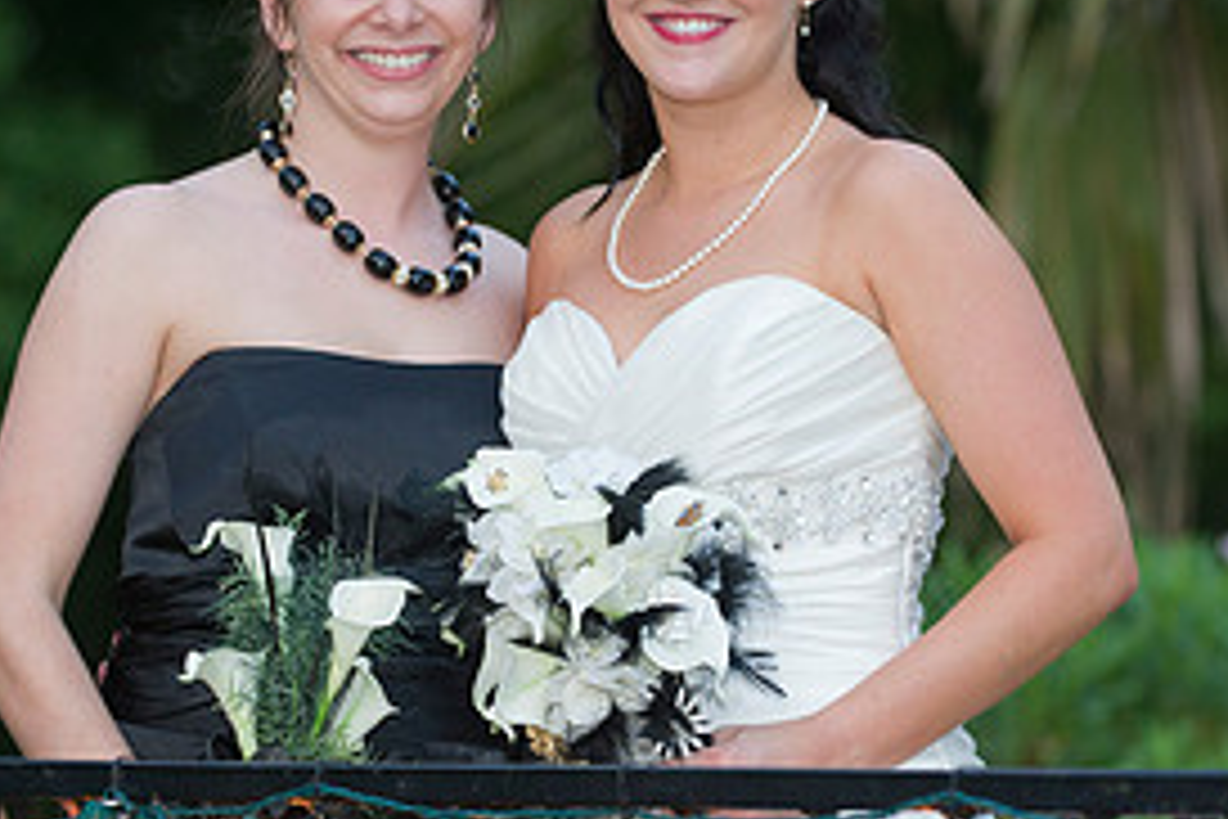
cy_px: 400
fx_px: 8698
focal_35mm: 255
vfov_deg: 5.4
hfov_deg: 8.1
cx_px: 540
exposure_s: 1/160
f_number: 2.8
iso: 1250
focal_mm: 120
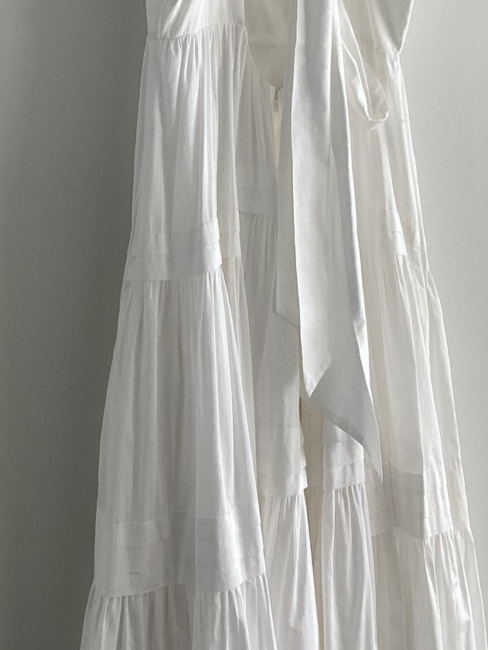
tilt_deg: -7.6
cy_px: 231
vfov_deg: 32.5
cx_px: 288
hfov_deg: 24.8
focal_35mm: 59
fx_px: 1109
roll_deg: +0.9
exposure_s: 1/120
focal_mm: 3.3
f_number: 2.4
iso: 64
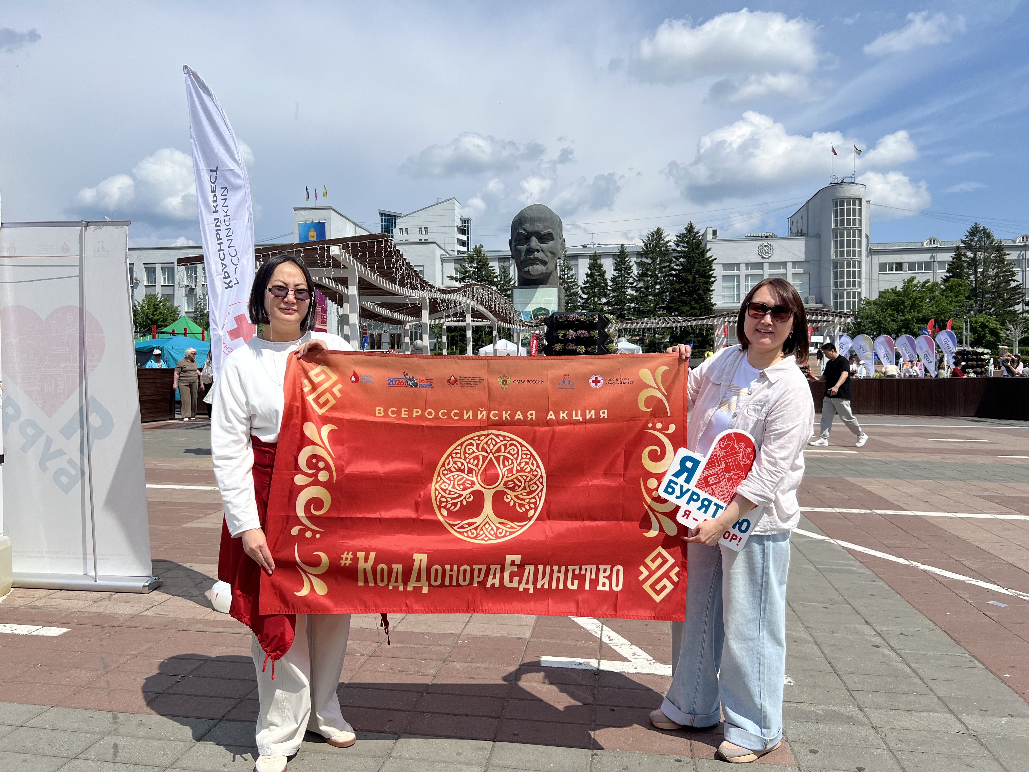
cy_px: 386
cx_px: 514
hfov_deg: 67.3
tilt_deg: -0.4
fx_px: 773
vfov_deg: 53.1
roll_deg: +0.2
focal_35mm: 26
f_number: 1.5
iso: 50
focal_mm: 5.7
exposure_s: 1/6579
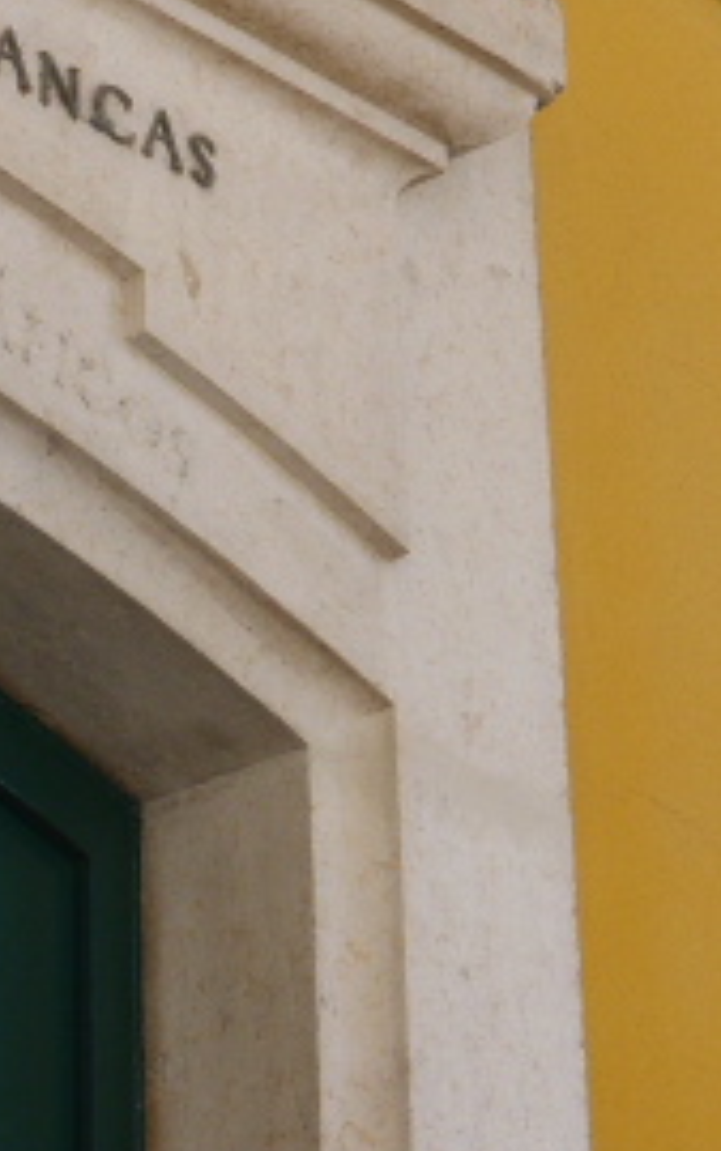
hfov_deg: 8.5
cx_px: -47
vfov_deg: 13.6
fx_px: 4805
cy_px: 256
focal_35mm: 153
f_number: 4.7
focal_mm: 10.3
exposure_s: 1/100
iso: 100
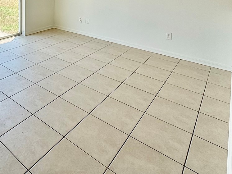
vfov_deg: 39.9
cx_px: 50
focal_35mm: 30
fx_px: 201
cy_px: -8
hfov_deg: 56.1
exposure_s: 1/864
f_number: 2.2
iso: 64
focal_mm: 2.22
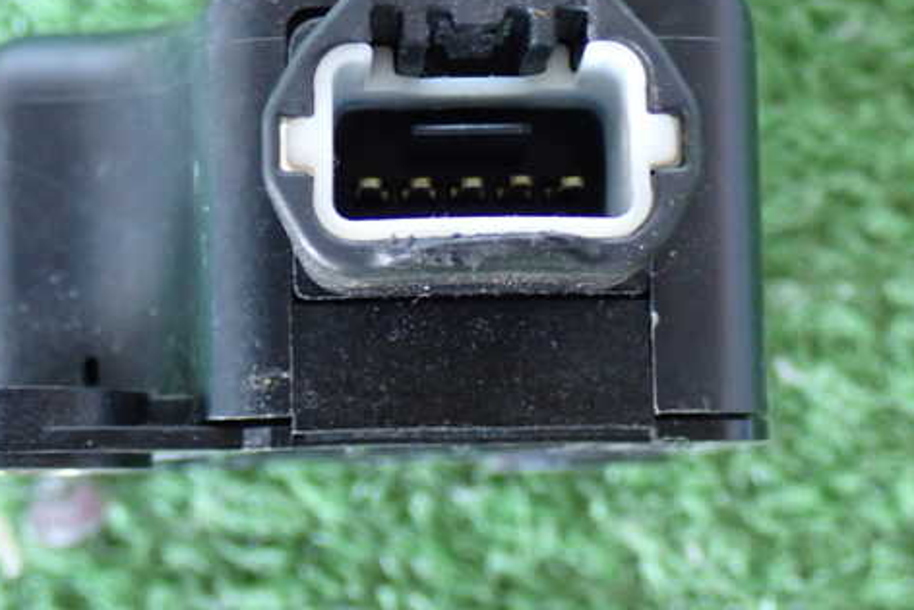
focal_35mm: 82
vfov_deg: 16.6
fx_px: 2082
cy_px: 225
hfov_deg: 24.8
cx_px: 465
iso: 1000
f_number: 3.6
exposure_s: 1/15
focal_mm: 11.09
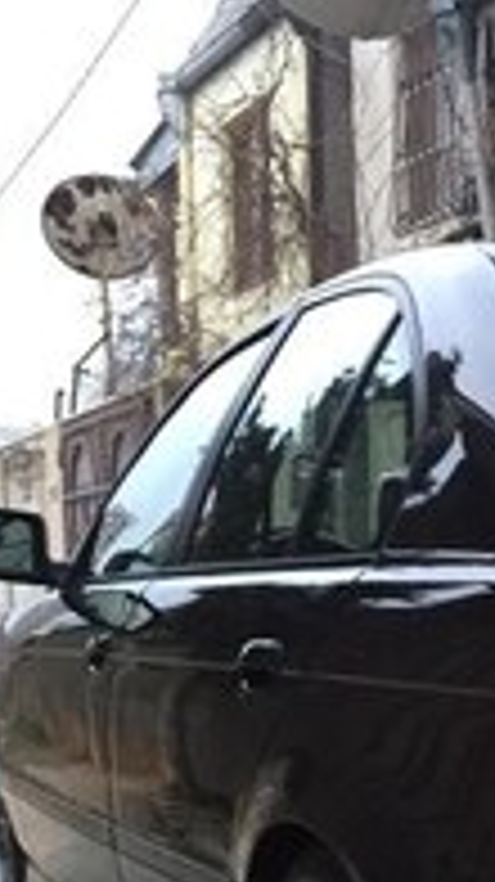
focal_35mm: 80
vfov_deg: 23.8
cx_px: 770
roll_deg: -2.4
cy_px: 1107
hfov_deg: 14.0
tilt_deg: -11.7
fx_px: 1870
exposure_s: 1/33
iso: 125
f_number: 2.2
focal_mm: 4.15
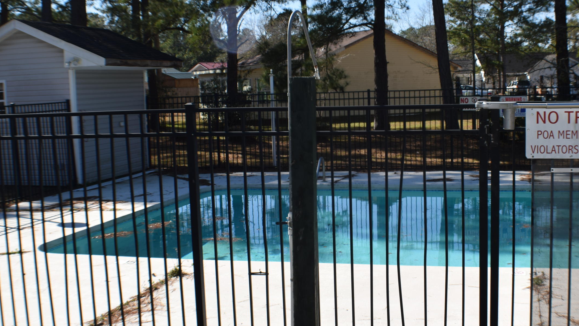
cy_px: 150
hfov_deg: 33.7
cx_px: 354
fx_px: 952
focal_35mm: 62
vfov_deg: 19.4
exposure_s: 1/200
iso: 100
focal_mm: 28
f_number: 10
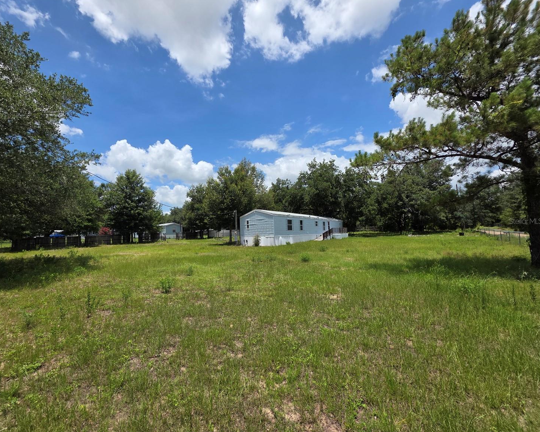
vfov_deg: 88.0
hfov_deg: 100.4
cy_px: 221
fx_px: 224
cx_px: 246
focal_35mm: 14
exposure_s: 1/2544
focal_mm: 2.2
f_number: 1.9
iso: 40
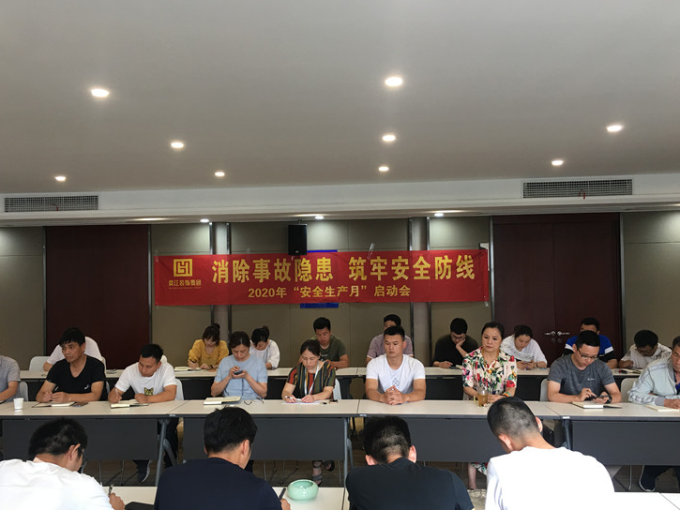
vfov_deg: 44.2
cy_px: 269
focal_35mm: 32
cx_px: 318
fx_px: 629
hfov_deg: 56.8
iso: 32
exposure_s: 1/17
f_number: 2.2
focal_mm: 4.15
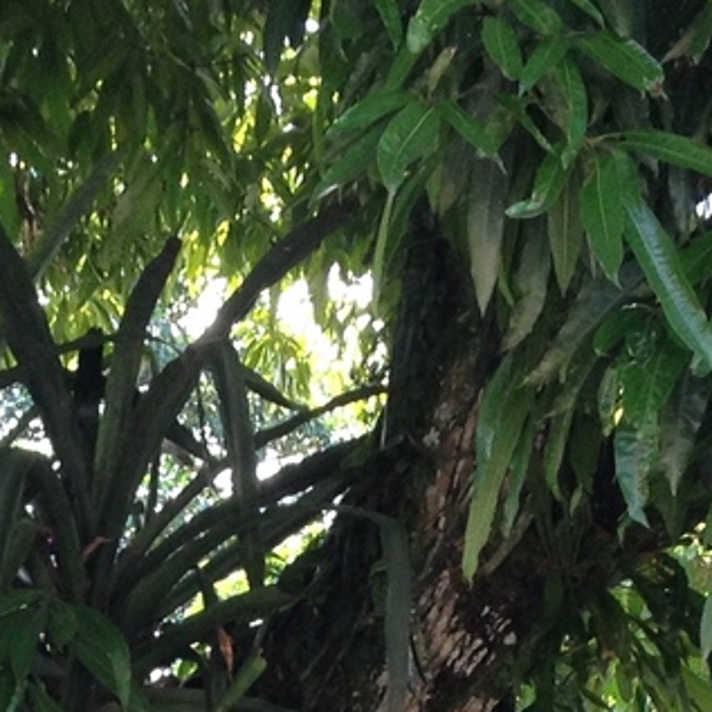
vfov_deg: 10.7
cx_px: 121
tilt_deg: +2.6
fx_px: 3630
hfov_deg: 11.2
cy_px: 1168
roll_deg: -0.5
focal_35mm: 156
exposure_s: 1/120
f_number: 2.4
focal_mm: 4.28
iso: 64
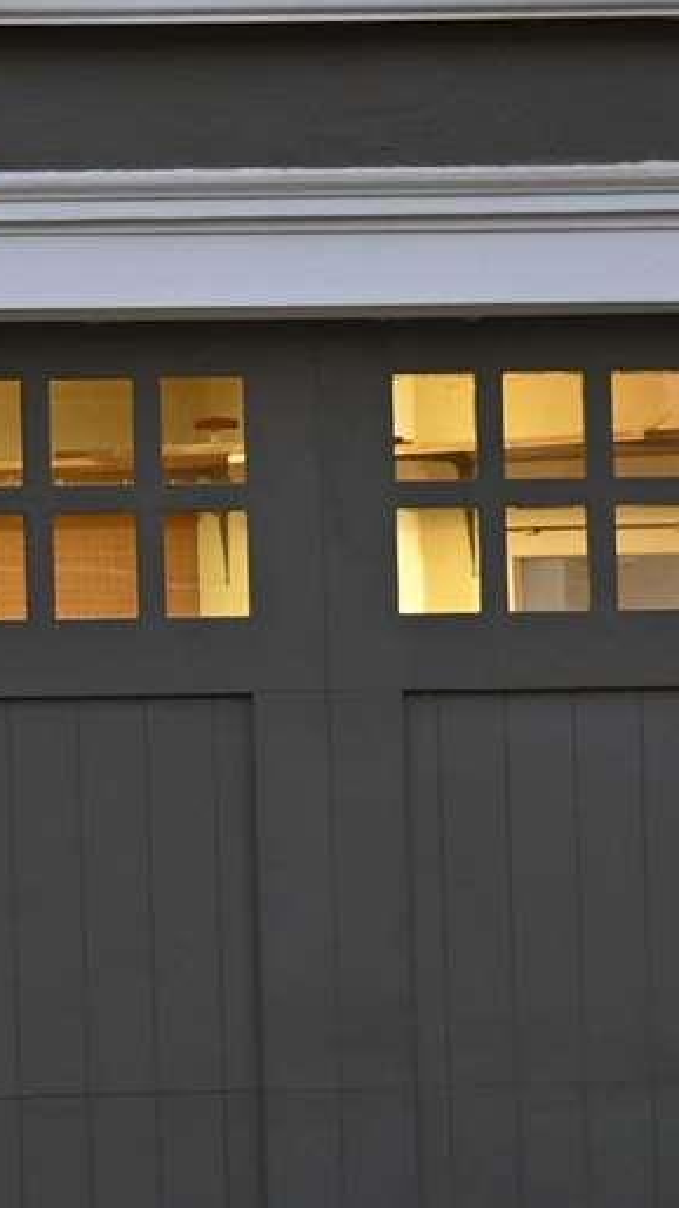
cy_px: -90
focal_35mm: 275
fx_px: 8805
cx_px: -1574
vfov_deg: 7.8
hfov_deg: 4.2
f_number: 4
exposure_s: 1/1.67
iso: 50
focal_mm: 44
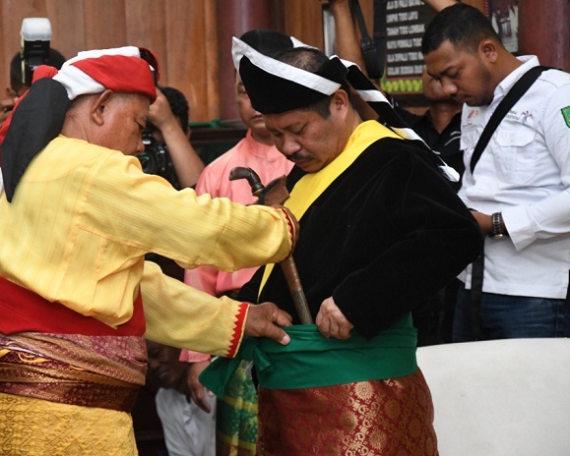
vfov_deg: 11.4
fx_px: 2296
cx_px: 226
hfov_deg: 14.1
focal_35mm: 136
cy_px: 228
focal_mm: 80
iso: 5000
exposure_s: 1/60
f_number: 5.6
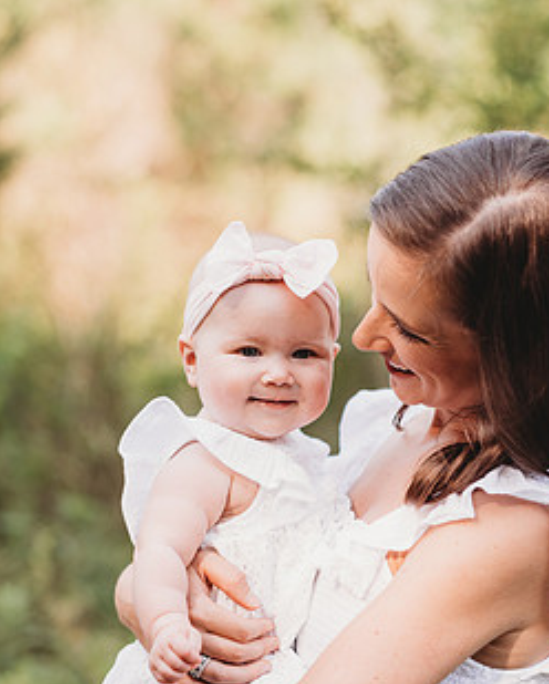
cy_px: 443
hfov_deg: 13.3
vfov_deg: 16.5
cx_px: 330
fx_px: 2351
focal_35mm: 116
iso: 100
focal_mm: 85
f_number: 2.2
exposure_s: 1/250
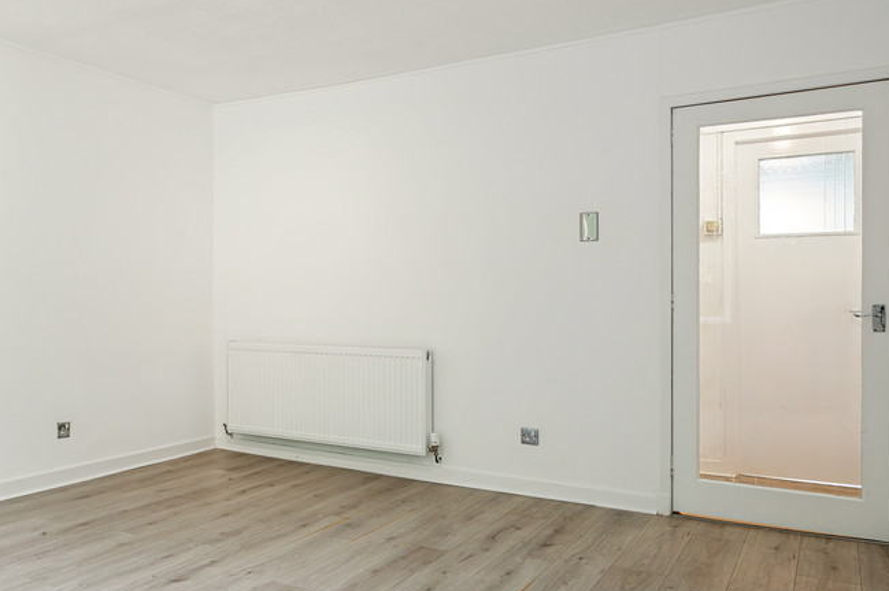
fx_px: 759
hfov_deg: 57.5
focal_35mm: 31
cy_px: 308
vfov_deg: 42.5
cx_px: 218
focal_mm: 19.5
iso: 800
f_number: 5
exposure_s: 1/60
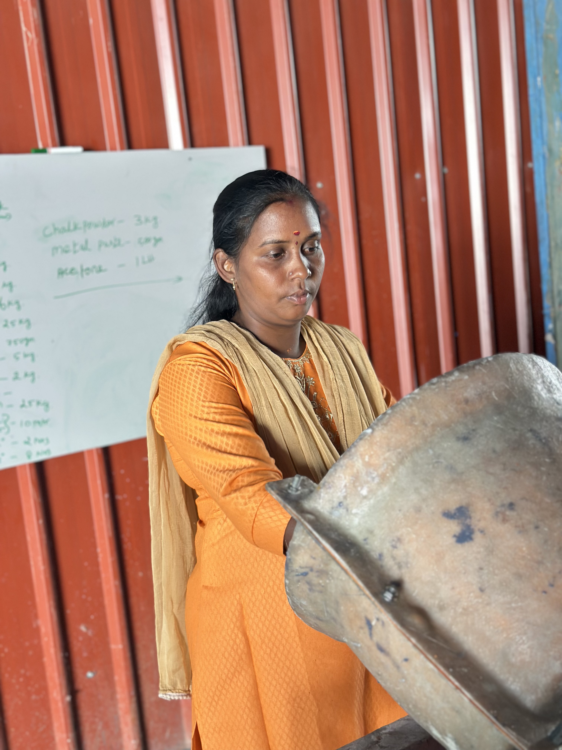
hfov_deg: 30.3
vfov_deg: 39.7
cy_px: 375
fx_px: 1039
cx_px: 281
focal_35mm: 48
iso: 400
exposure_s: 1/33
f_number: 1.78
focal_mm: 6.86
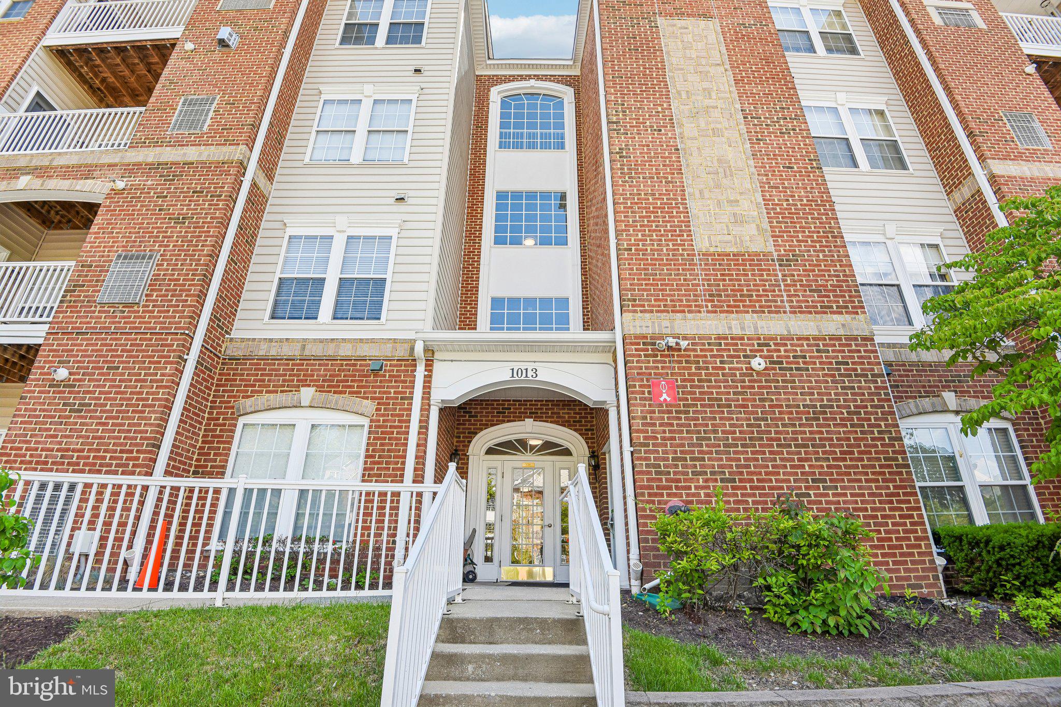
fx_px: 471
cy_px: 354
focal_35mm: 16
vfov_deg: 73.7
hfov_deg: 96.7
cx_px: 530
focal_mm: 16
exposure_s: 1/320
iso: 400
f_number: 8
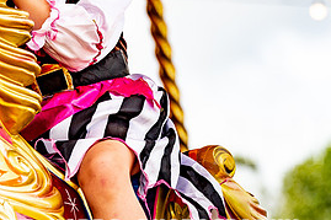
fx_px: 3372
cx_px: 48
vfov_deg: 3.7
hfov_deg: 5.6
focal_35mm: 367
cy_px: 7
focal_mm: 170
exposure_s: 1/1000
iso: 100
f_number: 5.6
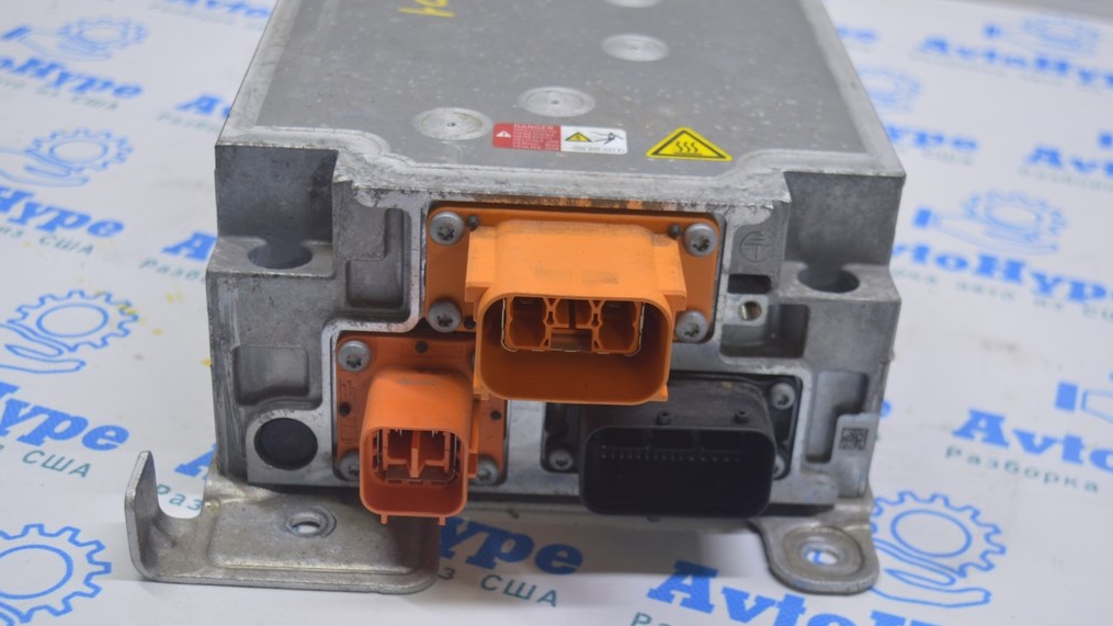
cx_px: 555
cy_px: 344
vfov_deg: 21.1
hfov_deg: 36.6
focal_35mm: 57
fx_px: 1682
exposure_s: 1/25
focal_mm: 36
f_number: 5.6
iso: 400
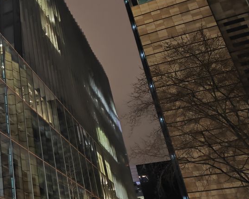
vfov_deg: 30.2
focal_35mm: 50
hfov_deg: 32.9
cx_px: -22
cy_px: 86
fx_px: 368
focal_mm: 5.43
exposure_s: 1/20
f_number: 1.8
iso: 4000
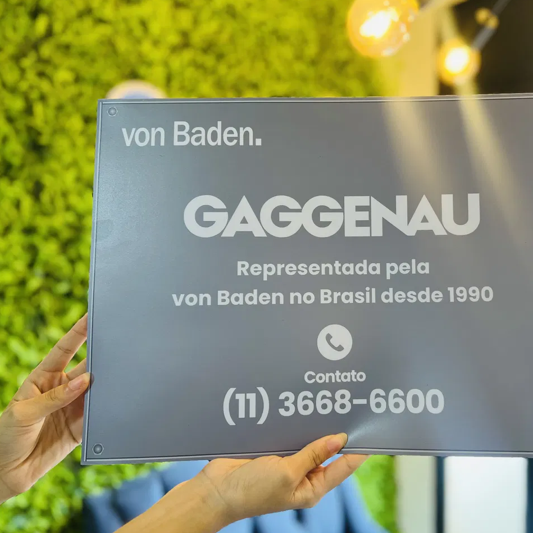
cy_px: 266
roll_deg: +0.3
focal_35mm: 31
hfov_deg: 51.8
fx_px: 540
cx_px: 345
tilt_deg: -3.3
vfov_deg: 52.5
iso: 80
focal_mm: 5.7
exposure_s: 1/60
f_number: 1.5
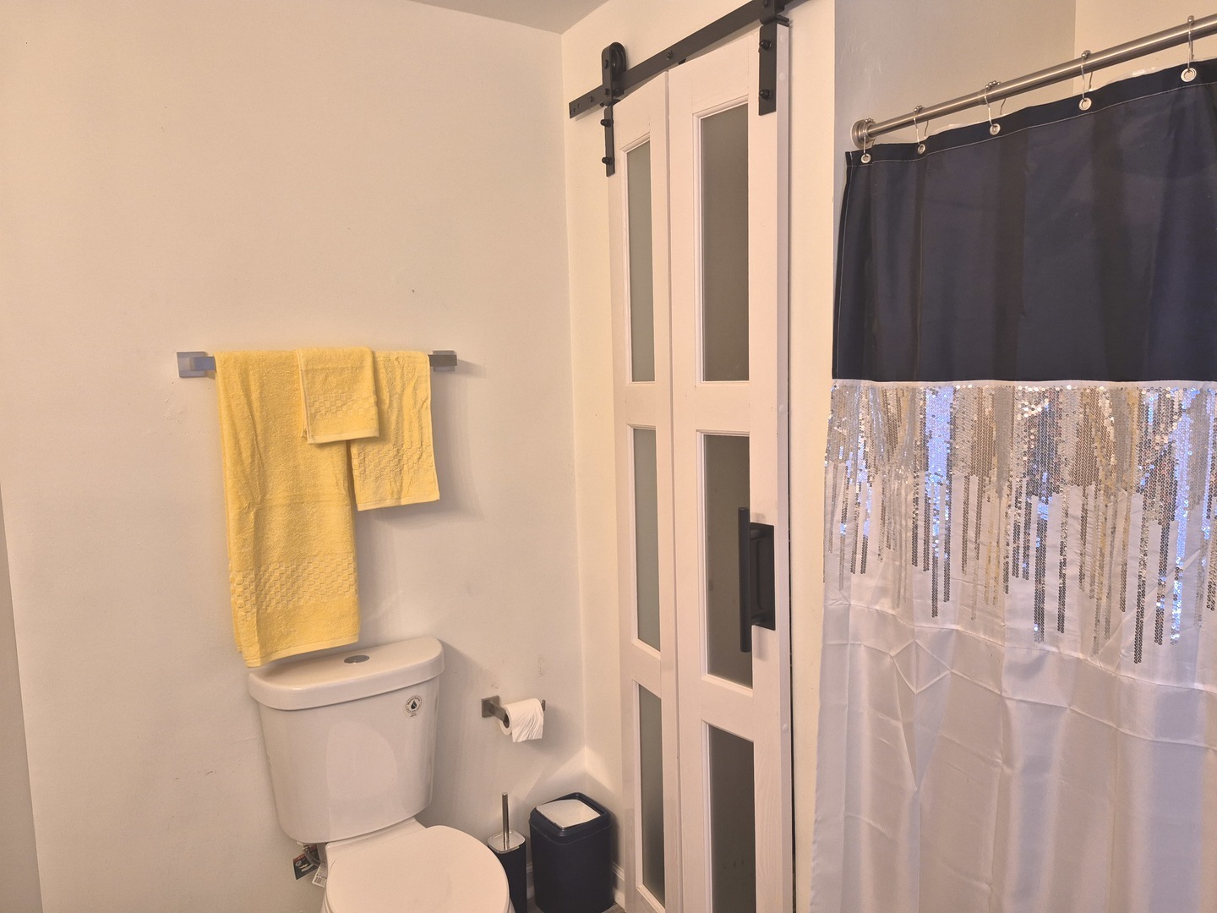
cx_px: 608
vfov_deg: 58.9
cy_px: 456
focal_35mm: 23
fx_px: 809
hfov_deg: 73.9
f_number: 1.8
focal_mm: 5.4
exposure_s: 1/120
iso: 125
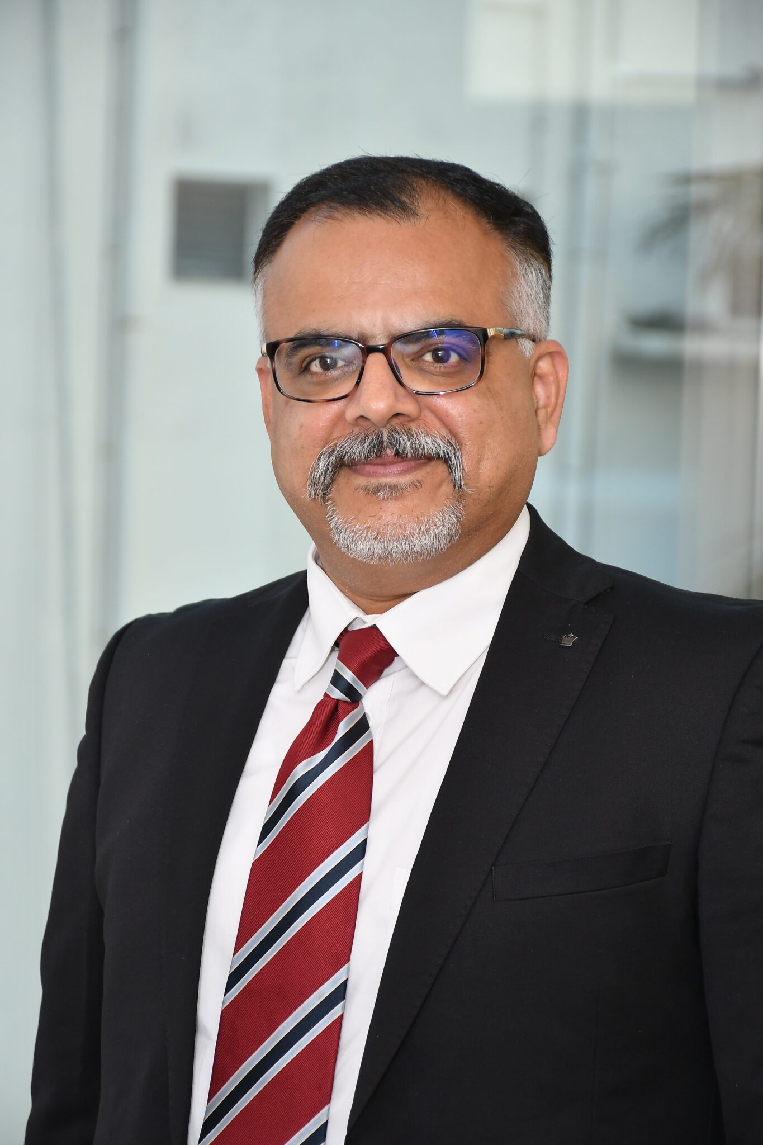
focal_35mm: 135
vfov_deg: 15.2
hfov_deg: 10.2
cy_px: 572
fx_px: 4292
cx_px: 382
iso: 640
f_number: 5.6
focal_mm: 90
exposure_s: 1/160
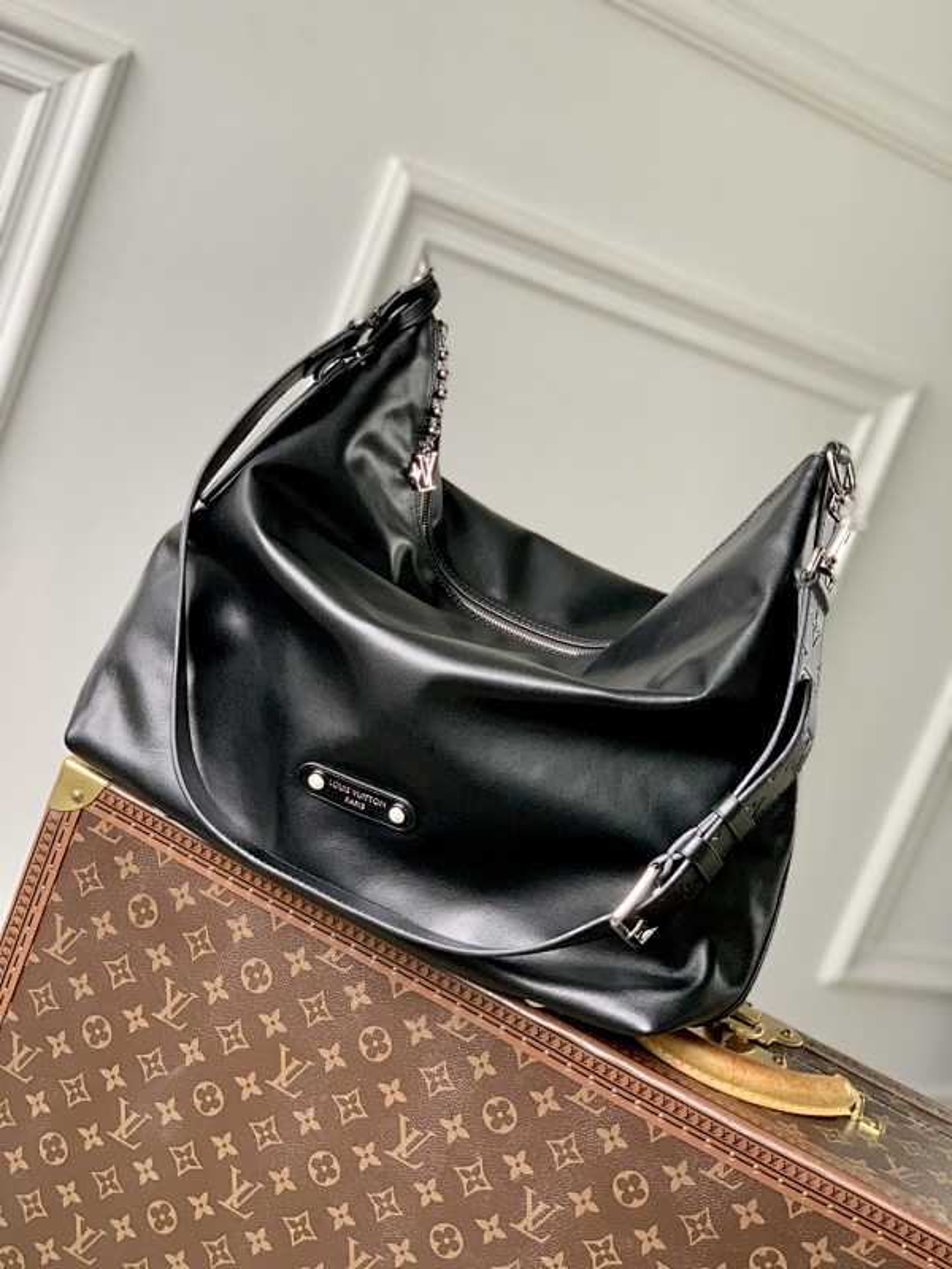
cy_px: 634
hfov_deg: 28.0
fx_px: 1907
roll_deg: -20.8
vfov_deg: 36.8
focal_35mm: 52
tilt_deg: -10.3
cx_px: 476
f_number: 2.4
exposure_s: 1/87
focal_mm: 6
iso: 125
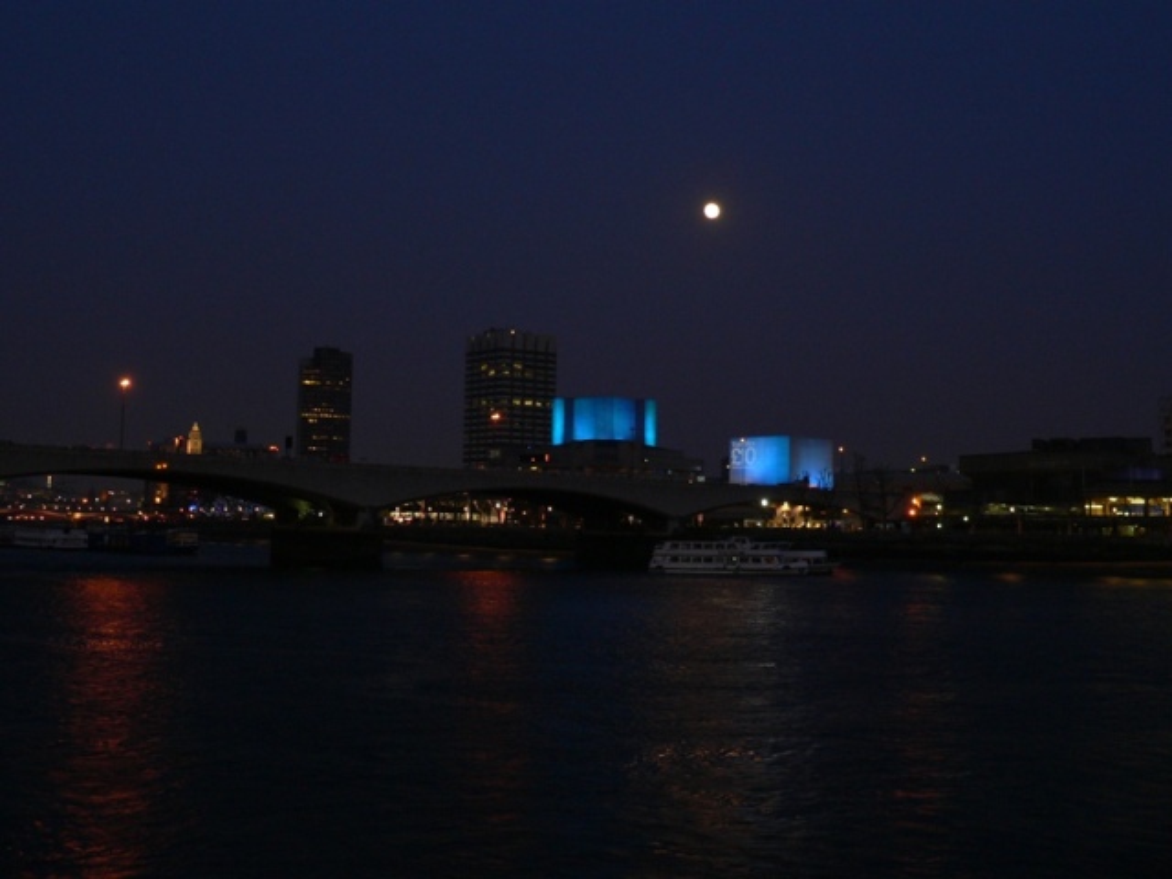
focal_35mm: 41
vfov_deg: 35.1
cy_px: 440
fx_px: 1388
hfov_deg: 45.8
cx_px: 586
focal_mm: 6.9
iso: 100
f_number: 2.8
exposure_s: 1/4
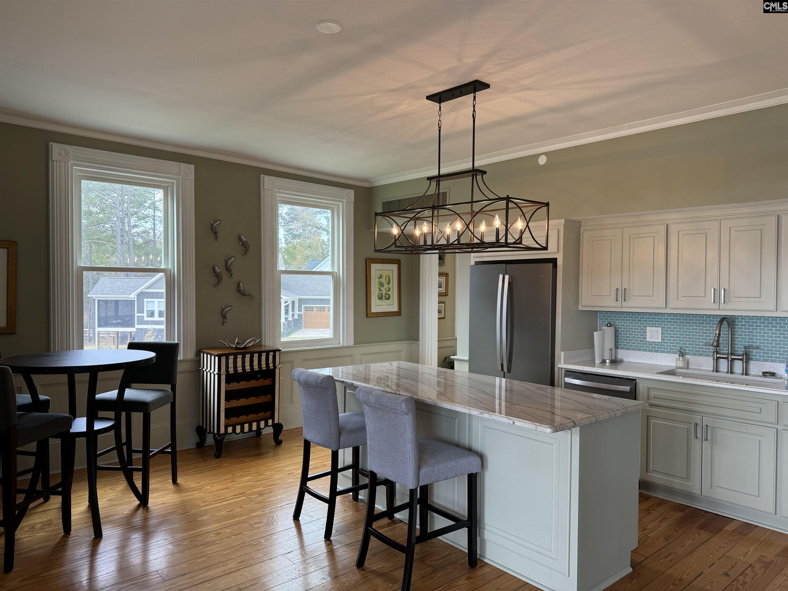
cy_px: 296
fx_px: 546
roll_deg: -0.3
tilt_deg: -2.7
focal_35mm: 24
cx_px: 394
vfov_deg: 56.8
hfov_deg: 71.6
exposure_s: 1/120
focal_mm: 6.76
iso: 80
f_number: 1.78
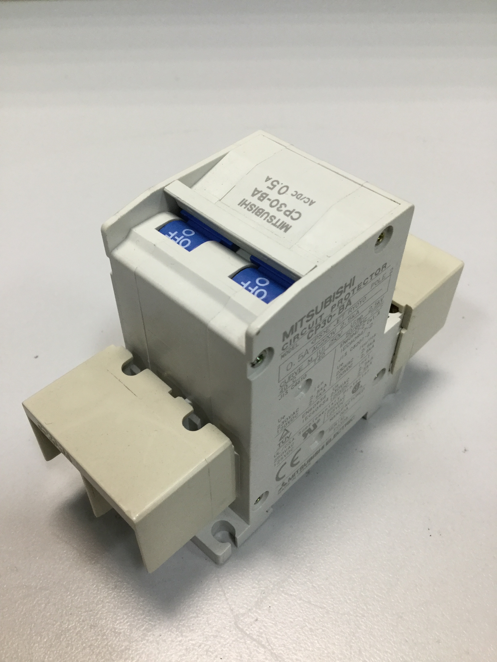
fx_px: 593
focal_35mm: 31
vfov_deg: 58.4
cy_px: 331
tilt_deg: -48.5
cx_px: 248
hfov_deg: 45.4
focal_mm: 3.3
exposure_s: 1/30
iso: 32
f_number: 2.4
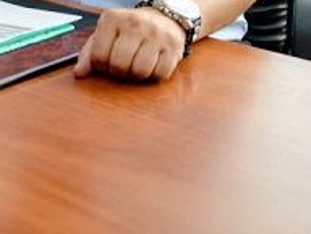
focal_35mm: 120
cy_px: -161
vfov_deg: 11.6
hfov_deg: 15.8
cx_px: -53
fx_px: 1078
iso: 1000
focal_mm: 31
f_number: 2.8
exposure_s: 1/125
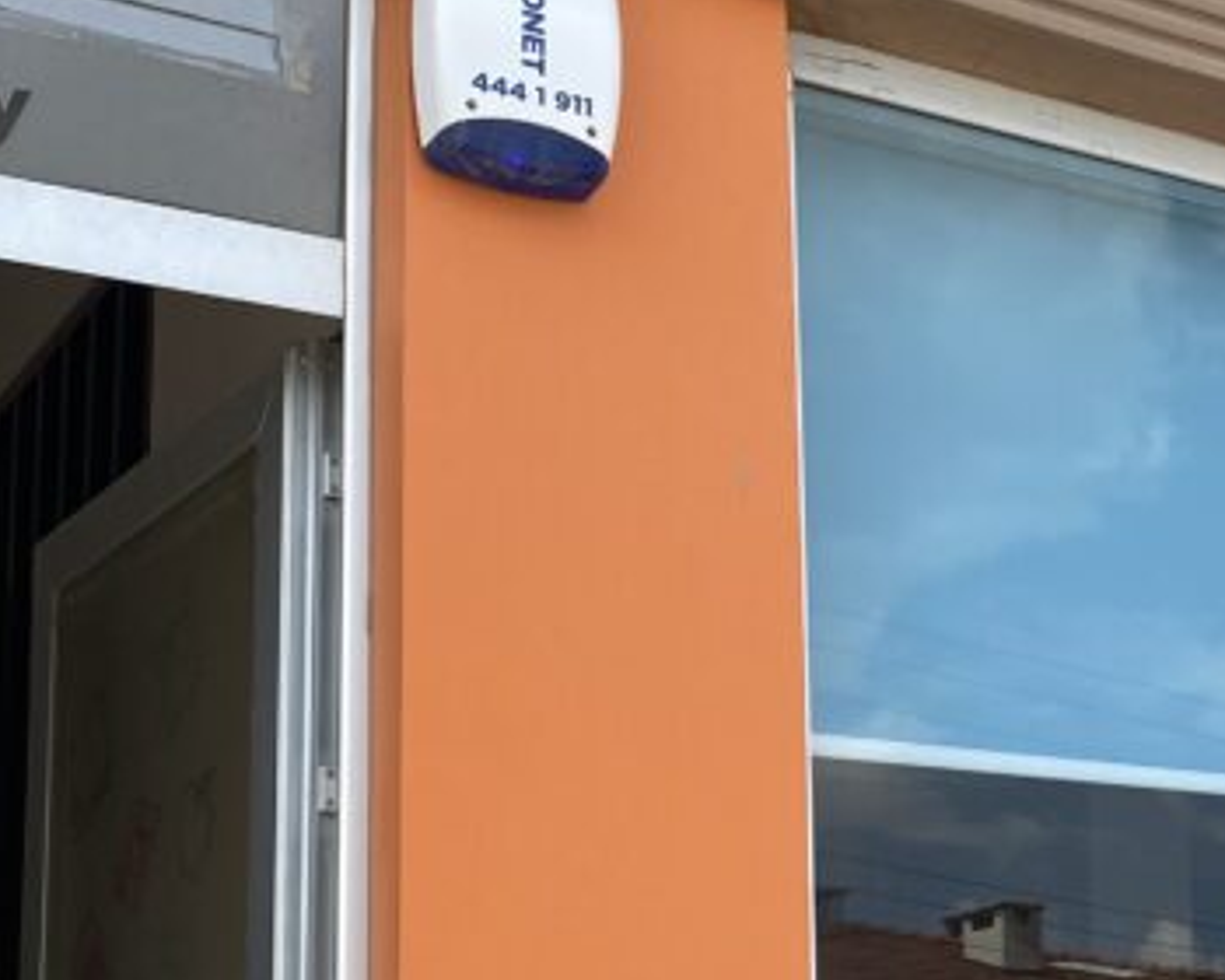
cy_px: 752
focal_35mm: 58
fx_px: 2103
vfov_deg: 25.9
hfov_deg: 29.0
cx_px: 1393
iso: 32
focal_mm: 4.25
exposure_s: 1/1316
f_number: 1.8
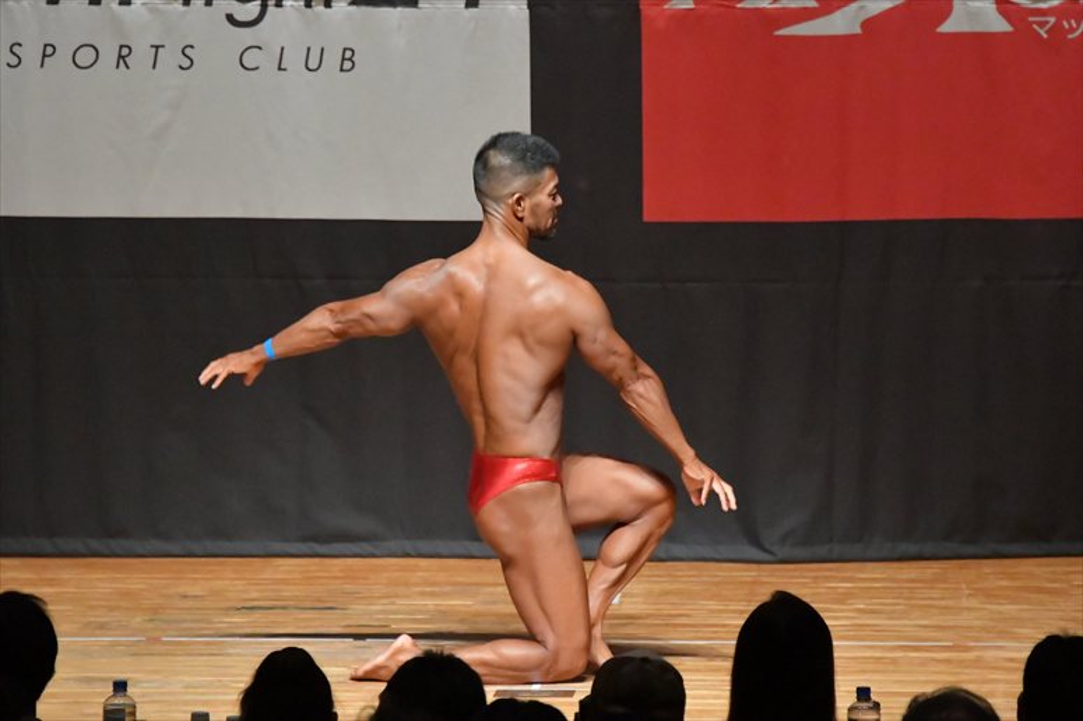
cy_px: 360
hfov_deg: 6.5
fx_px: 9472
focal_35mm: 315
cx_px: 542
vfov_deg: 4.4
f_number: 5.6
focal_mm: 210
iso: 12800
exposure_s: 1/400
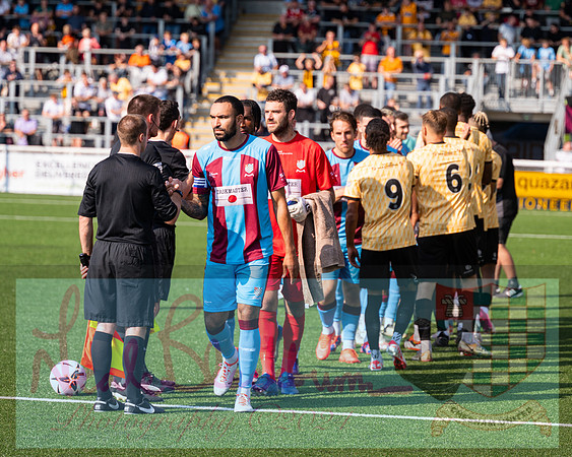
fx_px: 3107
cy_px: 213
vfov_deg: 8.4
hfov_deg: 10.5
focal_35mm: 184
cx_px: 259
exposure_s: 1/1600
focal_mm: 145
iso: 200
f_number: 4
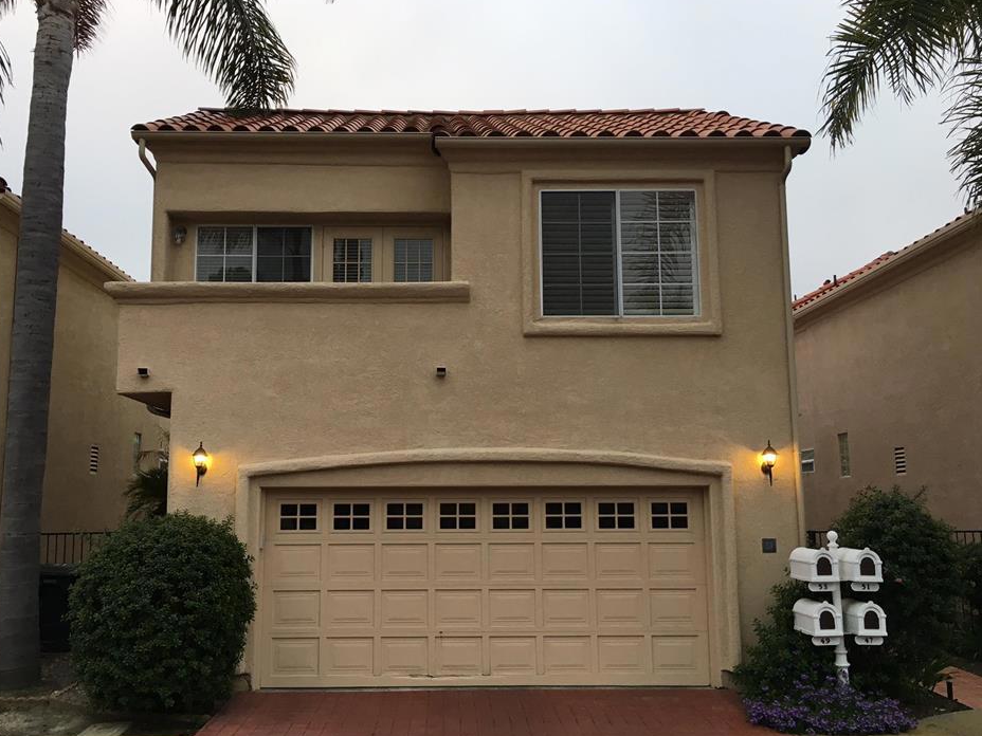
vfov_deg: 44.2
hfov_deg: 56.8
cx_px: 458
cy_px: 376
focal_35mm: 32
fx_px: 908
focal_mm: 4.15
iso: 25
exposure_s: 1/40
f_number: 2.2
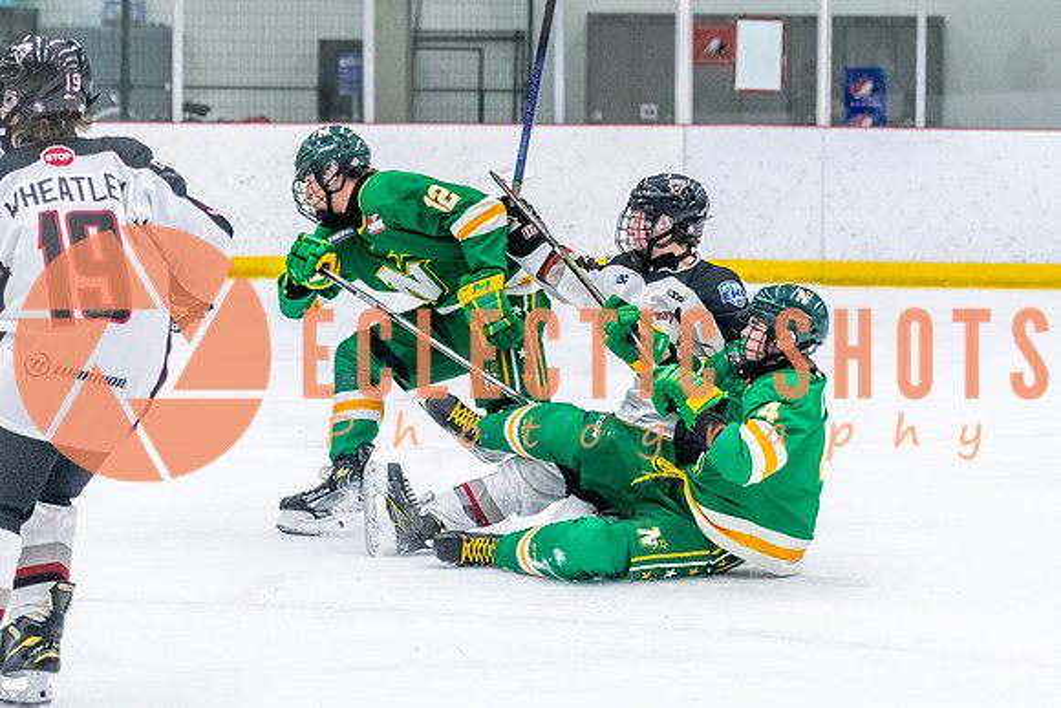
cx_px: 680
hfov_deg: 14.5
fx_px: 4174
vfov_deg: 9.7
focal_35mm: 142
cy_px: 268
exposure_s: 1/800
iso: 4000
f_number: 2.8
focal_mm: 80
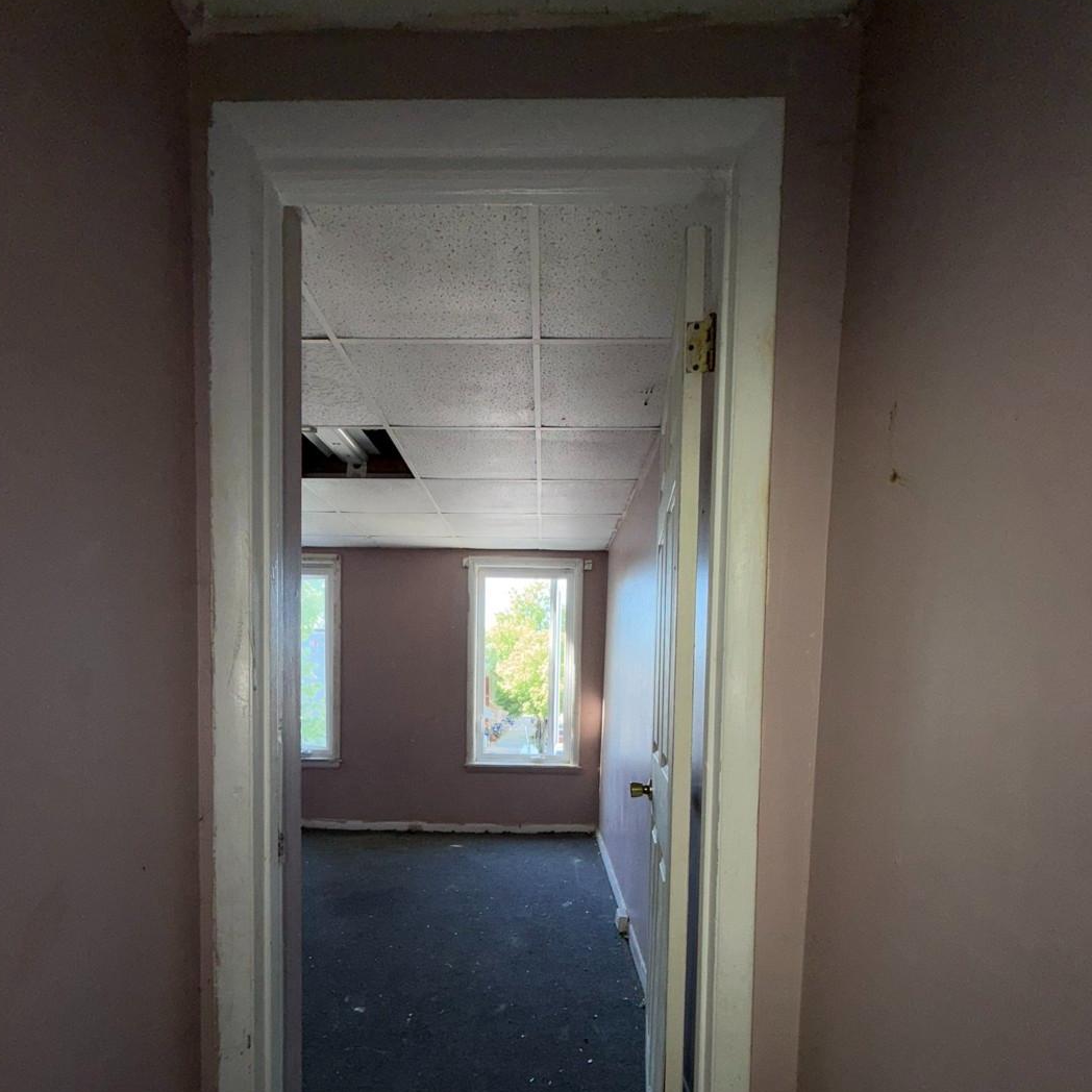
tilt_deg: -2.5
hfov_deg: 84.0
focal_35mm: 17
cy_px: 722
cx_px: 538
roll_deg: -1.7
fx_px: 607
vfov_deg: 81.3
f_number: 2.2
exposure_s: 1/121
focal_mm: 2.22
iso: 40
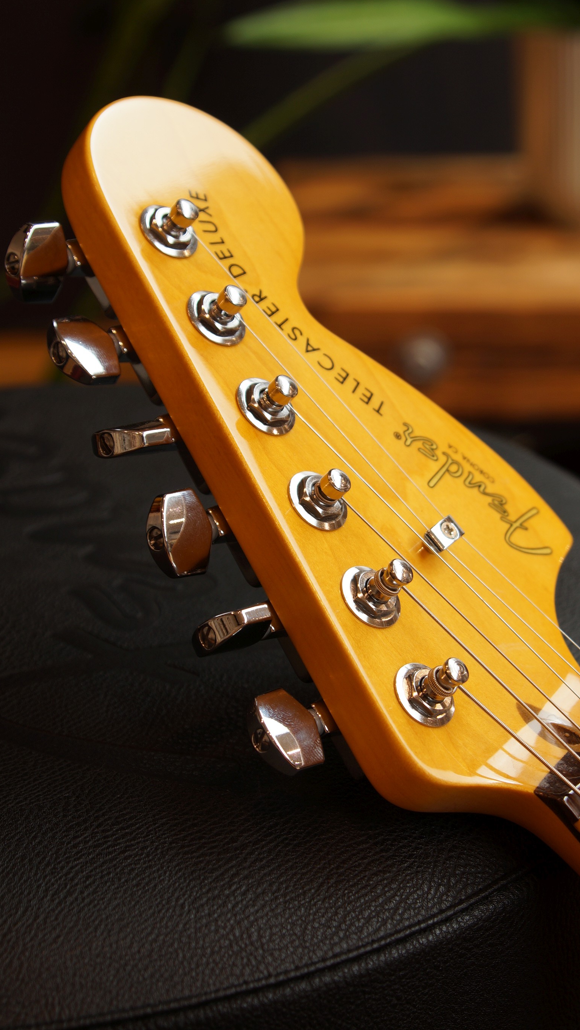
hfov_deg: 19.1
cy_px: 514
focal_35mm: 63
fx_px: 1723
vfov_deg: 33.3
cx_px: 331
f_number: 5.6
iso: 100
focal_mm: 40
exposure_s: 1/10
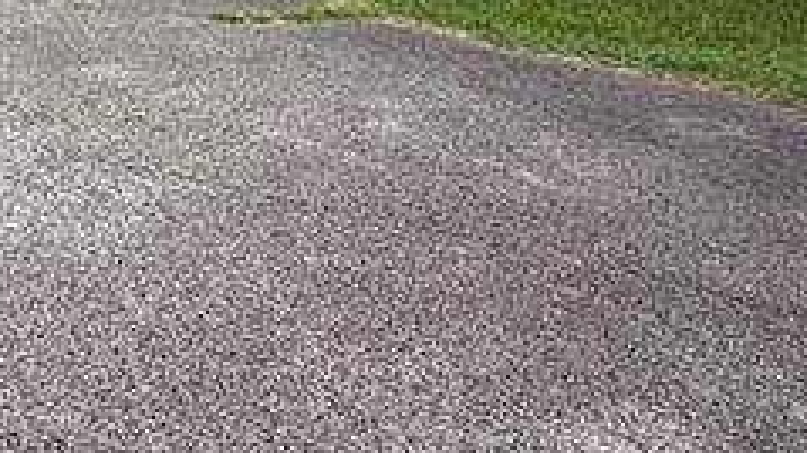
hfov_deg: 36.4
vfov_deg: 22.8
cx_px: -57
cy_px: -61
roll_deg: +0.9
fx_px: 1048
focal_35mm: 49
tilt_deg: -7.8
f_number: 2.2
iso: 64
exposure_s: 1/1312
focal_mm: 2.22
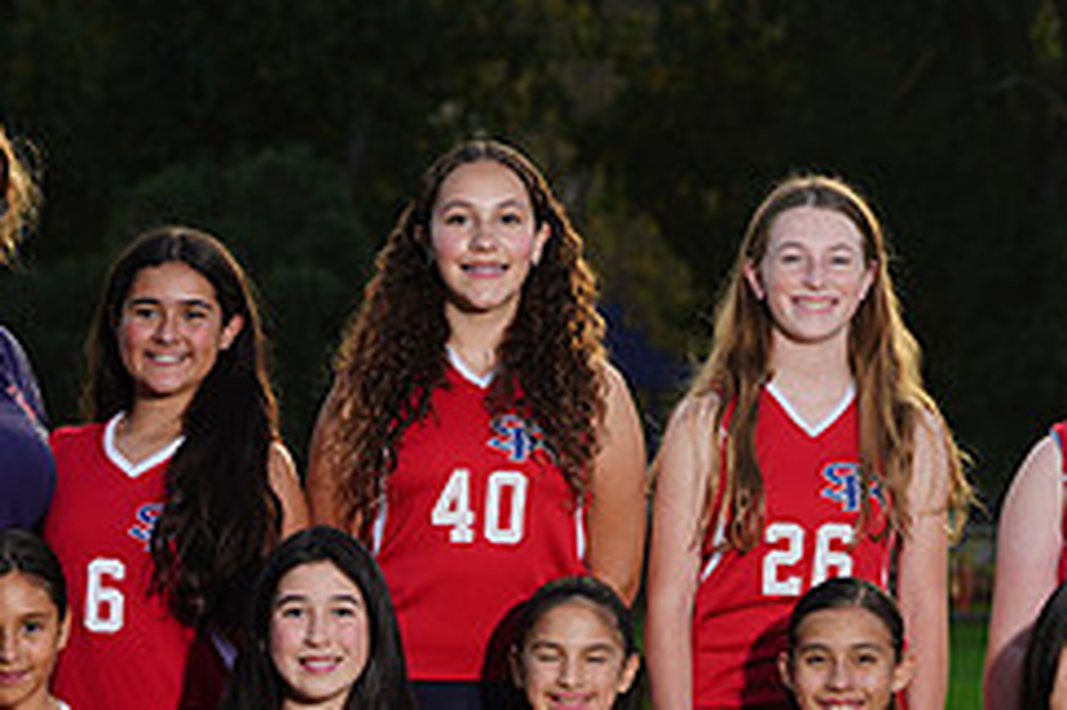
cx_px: 366
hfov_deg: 6.5
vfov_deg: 4.3
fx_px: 9389
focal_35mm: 317
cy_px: 805
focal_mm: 132
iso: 160
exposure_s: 1/250
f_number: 8
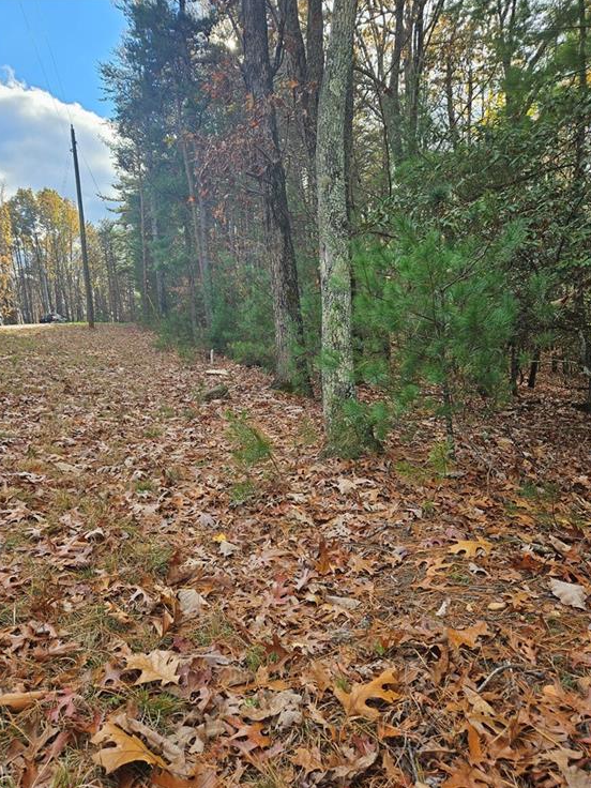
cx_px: 298
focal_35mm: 24
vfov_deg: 71.6
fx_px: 546
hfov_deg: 56.8
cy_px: 407
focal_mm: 5.4
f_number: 1.8
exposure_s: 1/300
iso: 25
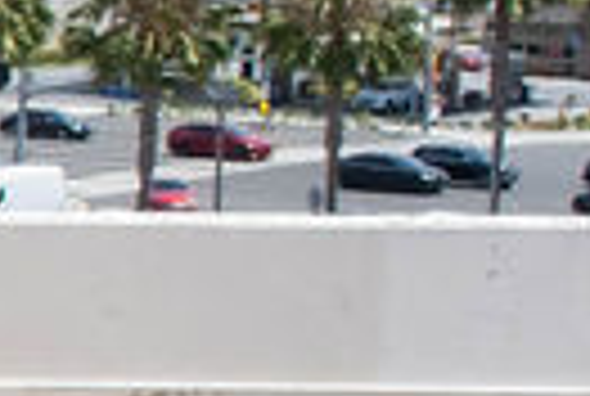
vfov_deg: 5.4
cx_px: -1243
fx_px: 4222
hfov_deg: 7.1
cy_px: 407
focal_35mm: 257
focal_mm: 22
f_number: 5.6
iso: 400
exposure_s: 1/1600
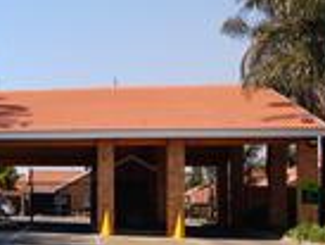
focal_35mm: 79
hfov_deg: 21.8
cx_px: -119
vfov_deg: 18.7
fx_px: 742
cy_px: 147
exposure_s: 1/483
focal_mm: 4
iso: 20
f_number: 1.8
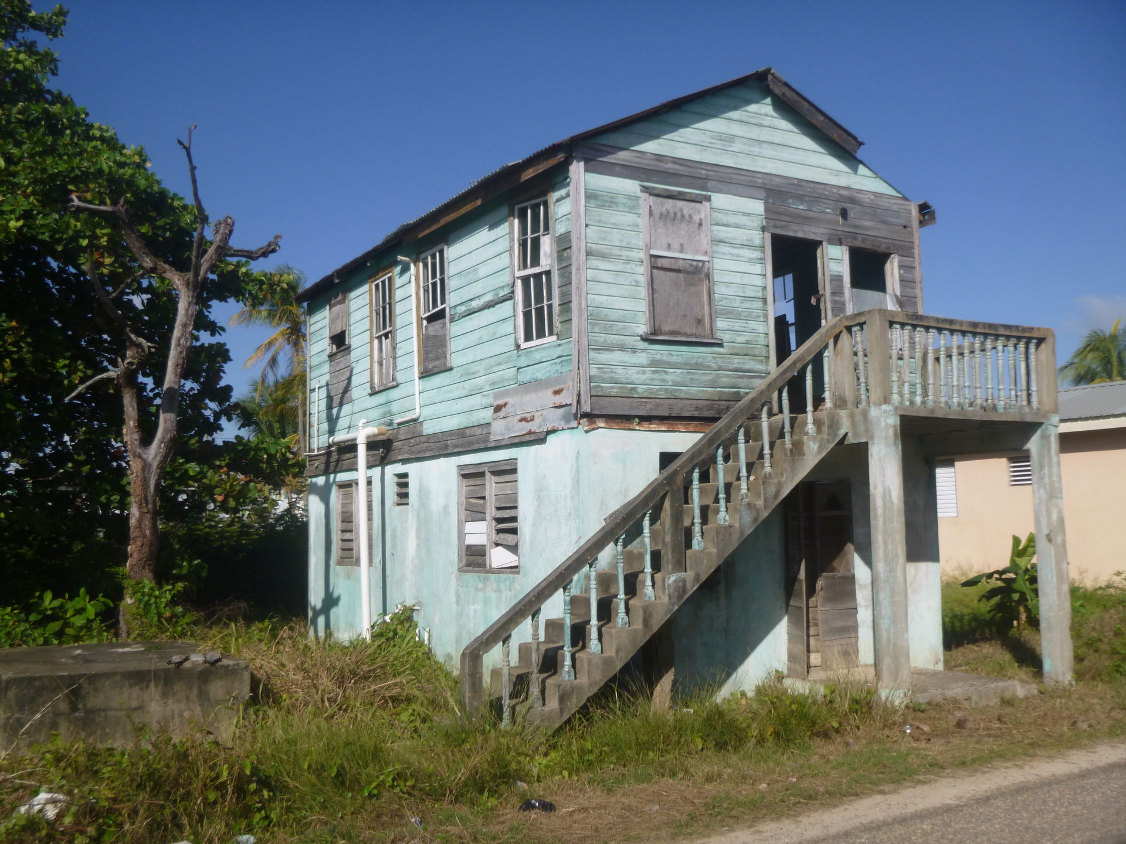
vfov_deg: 39.7
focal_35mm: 36
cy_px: 422
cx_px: 563
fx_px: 1171
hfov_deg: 51.4
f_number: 4.4
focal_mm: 6.4
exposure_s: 1/800
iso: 100
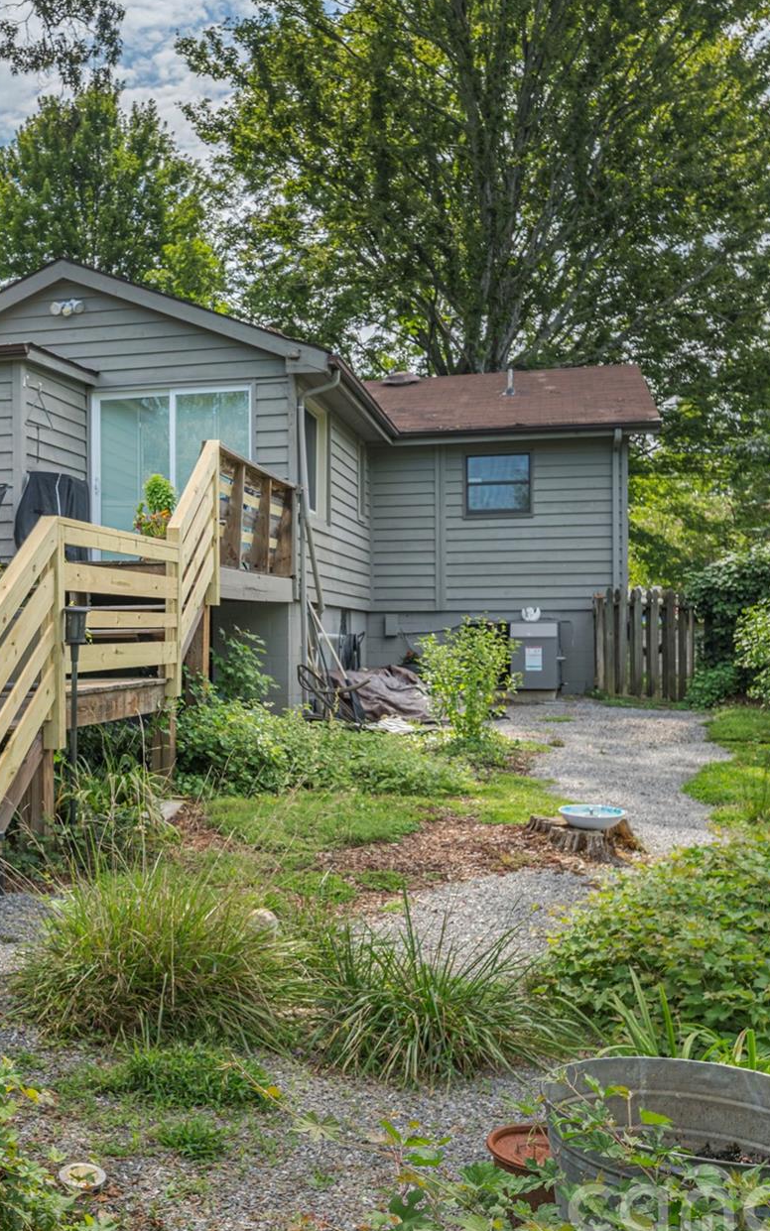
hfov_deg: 33.4
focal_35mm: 37
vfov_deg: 52.7
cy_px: 609
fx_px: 1242
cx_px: 149
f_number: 7.1
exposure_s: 1/2000
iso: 320
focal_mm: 22
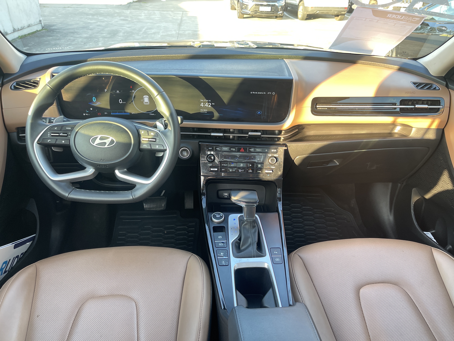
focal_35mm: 25
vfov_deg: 54.9
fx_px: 328
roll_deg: -2.6
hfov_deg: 69.4
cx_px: 227
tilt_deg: -29.9
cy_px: 170
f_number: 1.6
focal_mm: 5.1
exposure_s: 1/112
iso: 125
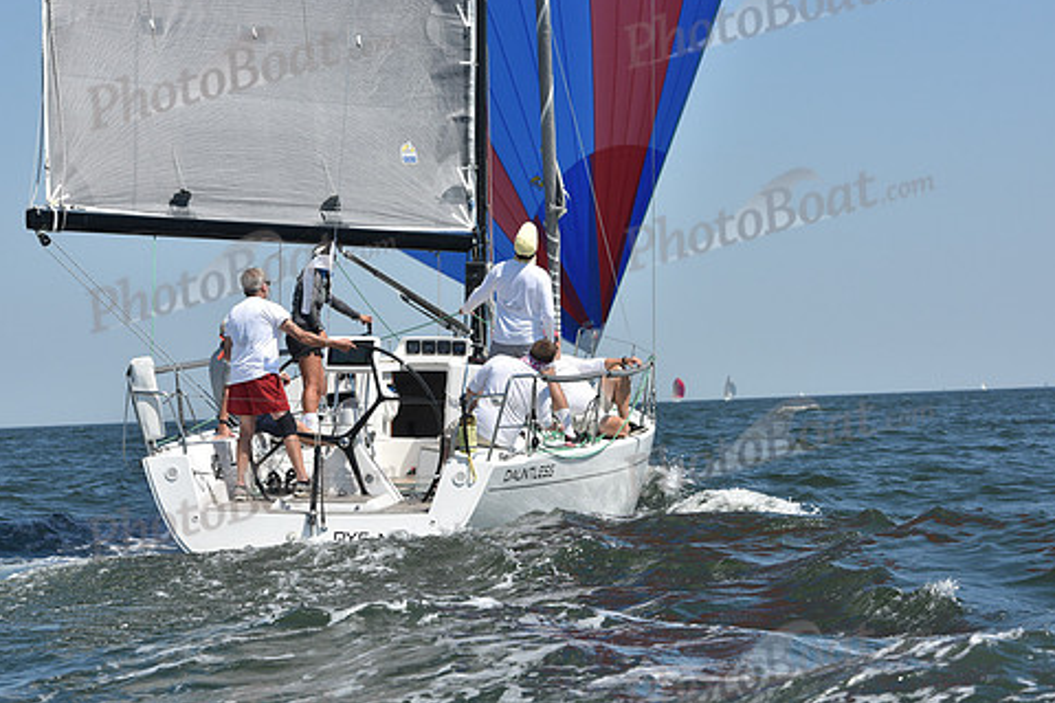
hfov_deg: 16.1
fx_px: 3722
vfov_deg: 10.8
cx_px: 512
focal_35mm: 127
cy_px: 359
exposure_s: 1/1250
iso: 250
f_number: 8
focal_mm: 105
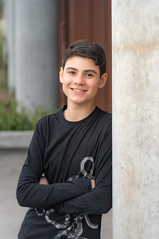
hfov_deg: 13.0
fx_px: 696
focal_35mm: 105
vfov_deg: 19.5
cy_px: 120
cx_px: 80
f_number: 4
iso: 200
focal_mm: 105
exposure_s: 1/250
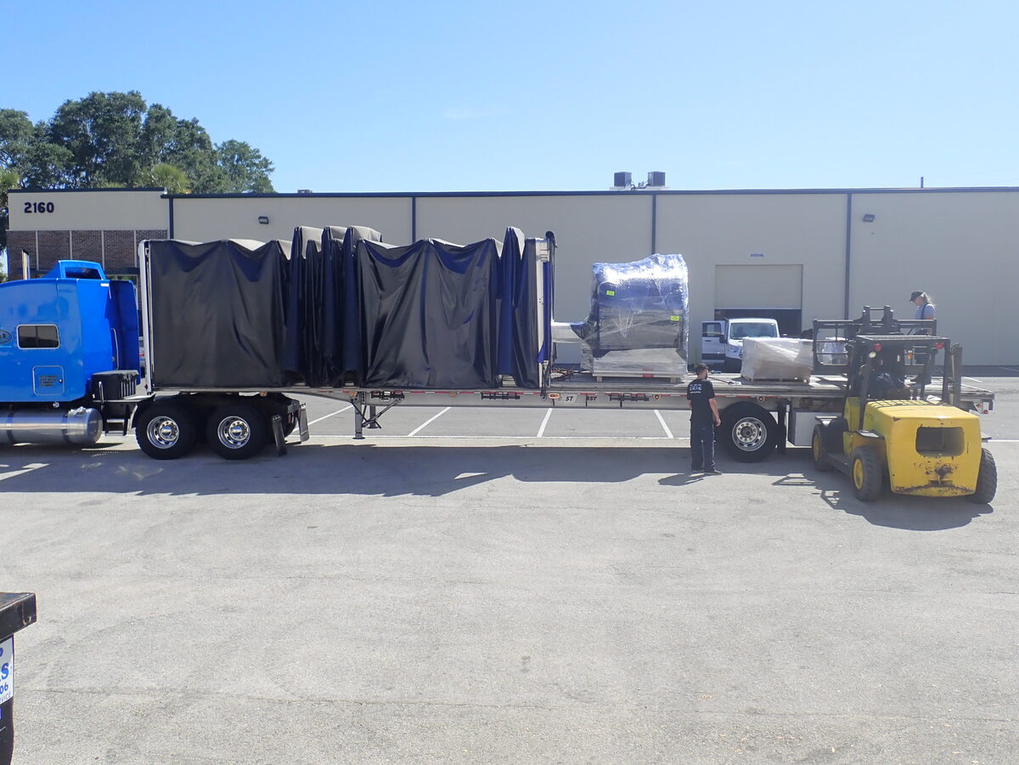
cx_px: 510
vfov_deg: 44.2
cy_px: 382
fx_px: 942
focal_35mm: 32
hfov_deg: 56.8
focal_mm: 5.87
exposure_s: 1/125
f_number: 9
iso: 100
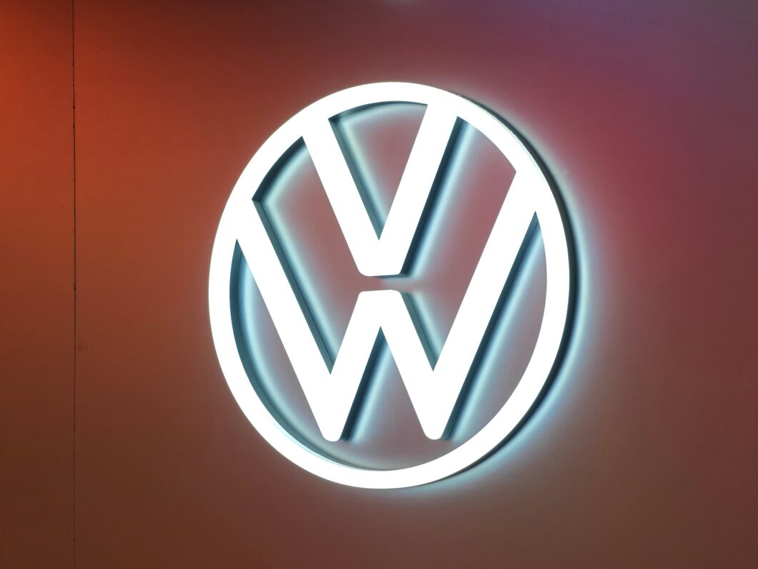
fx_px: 1883
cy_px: 285
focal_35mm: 86
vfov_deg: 17.2
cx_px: 382
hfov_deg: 22.8
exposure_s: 1/100
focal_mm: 22.5
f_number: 2.7
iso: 128
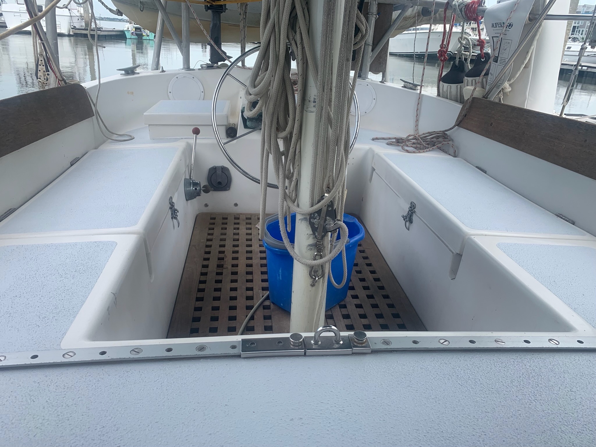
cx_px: 298
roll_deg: -3.8
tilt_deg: -22.6
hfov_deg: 67.3
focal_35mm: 26
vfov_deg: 53.1
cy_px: 224
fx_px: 448
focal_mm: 4.25
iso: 25
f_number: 1.8
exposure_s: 1/928
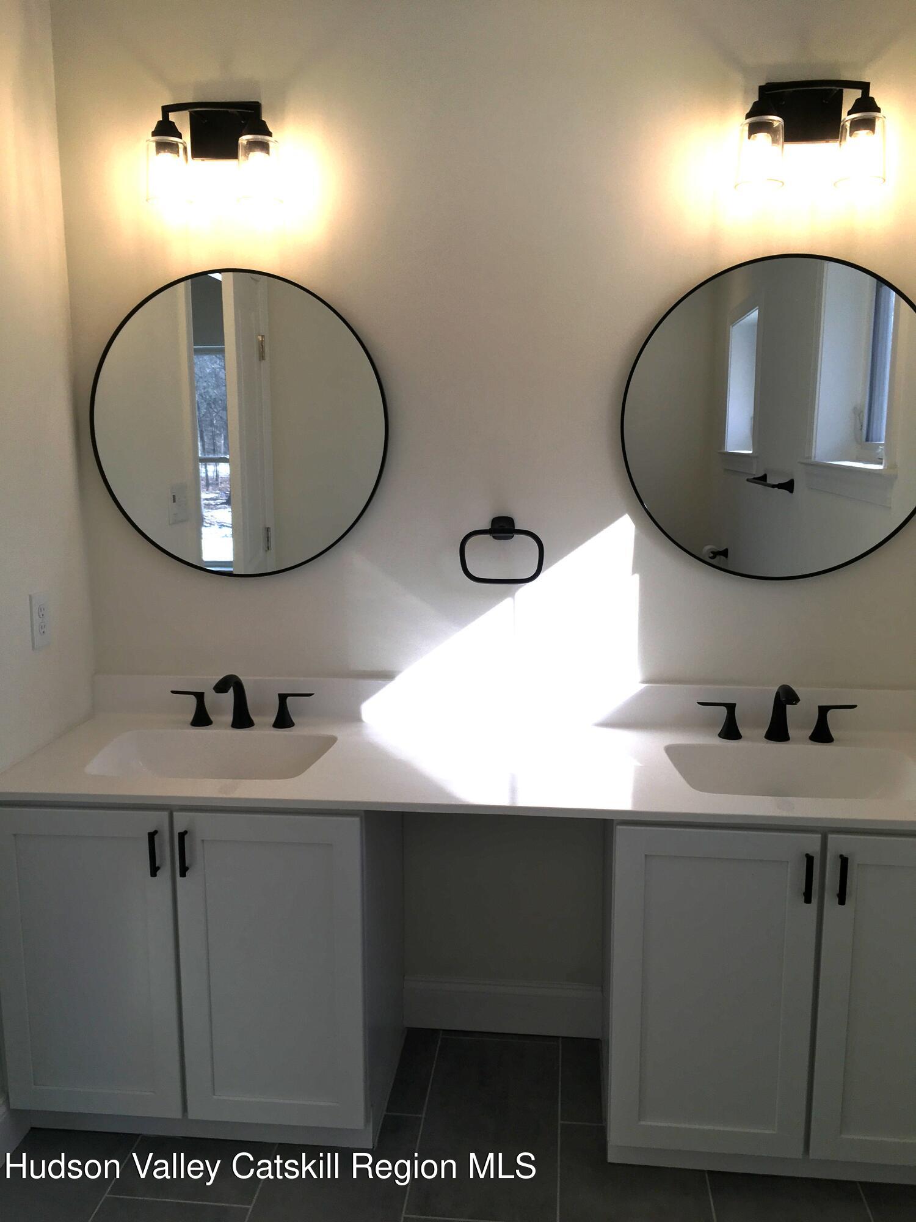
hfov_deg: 48.2
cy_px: 611
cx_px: 458
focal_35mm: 29
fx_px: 1023
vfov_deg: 61.7
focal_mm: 4.15
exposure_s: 1/289
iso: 25
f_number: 2.2
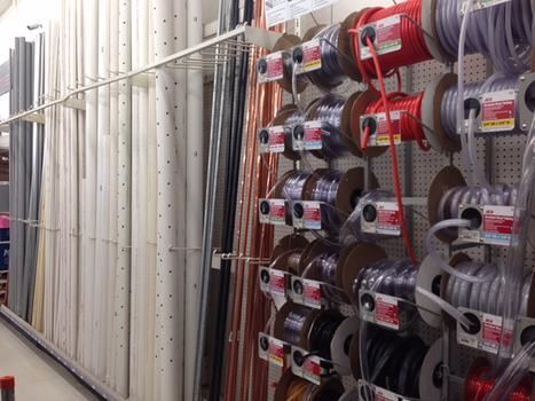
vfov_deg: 42.9
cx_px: 268
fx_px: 510
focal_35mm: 33
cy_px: 200
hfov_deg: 55.4
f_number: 2.4
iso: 64
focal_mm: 4.12
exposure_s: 1/30
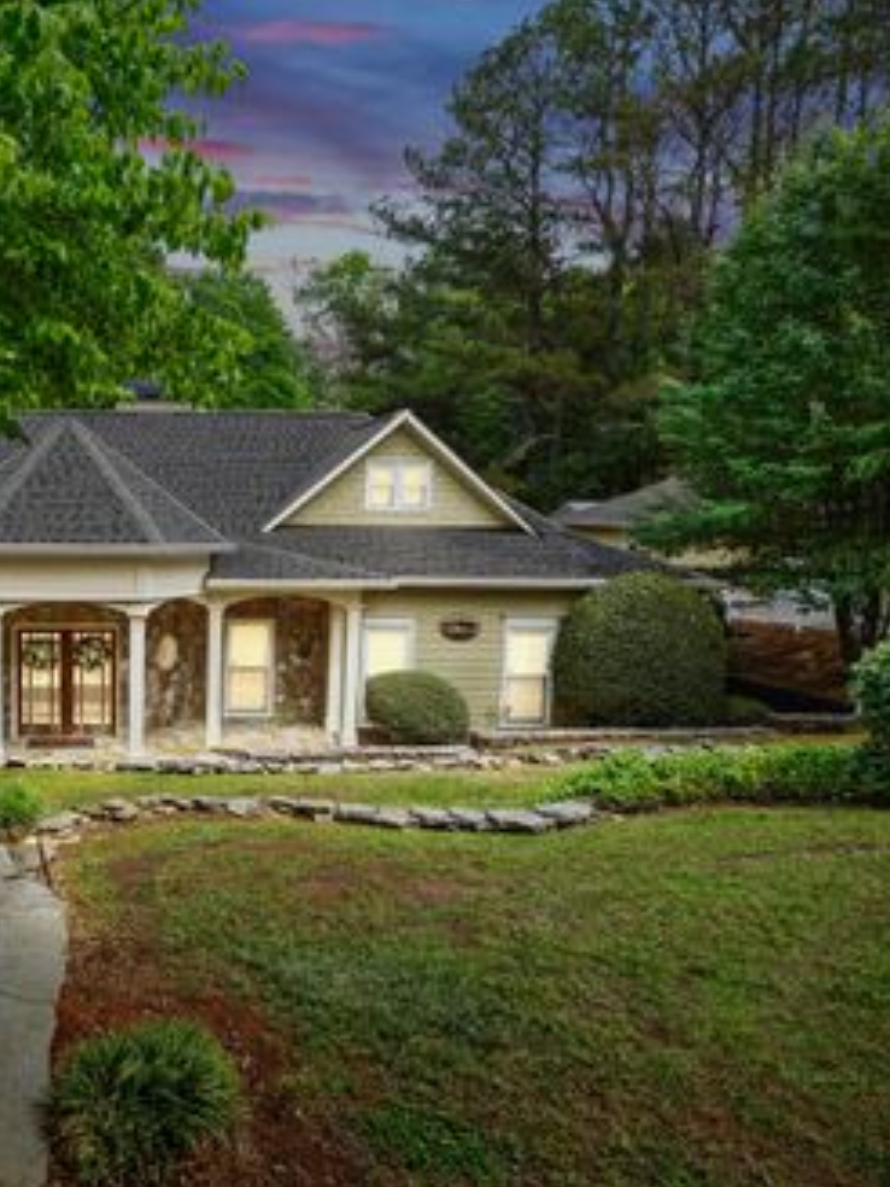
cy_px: 595
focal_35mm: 22
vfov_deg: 76.4
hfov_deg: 54.5
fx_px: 754
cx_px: 116
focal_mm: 10
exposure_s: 1/100
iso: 100
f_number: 7.1
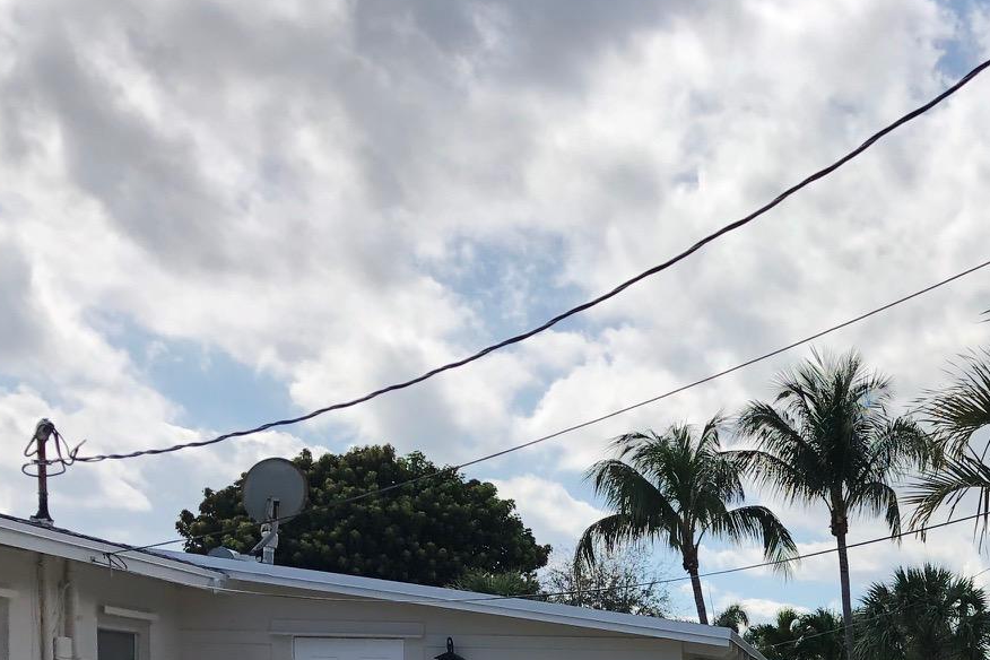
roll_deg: -0.4
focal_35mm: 67
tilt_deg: -1.0
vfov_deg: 19.0
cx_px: 979
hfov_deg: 28.3
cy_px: 819
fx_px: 1842
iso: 20
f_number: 1.8
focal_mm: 4
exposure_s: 1/2825
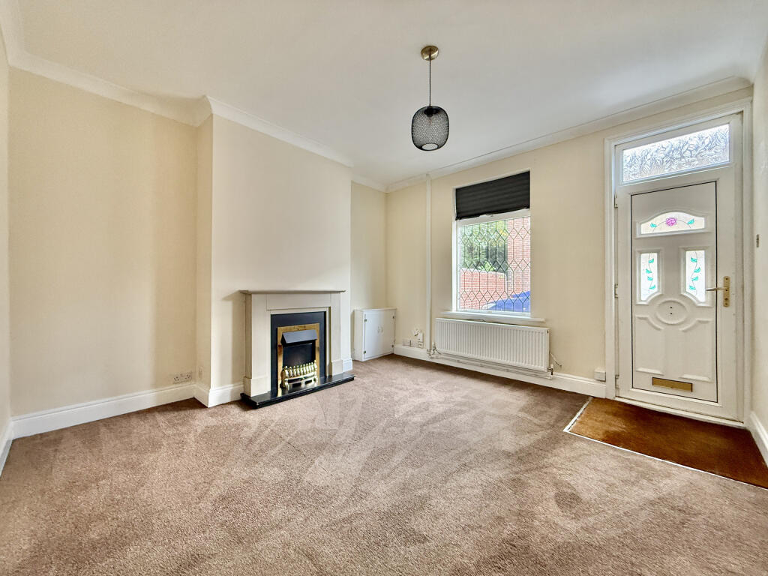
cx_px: 384
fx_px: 311
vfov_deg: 85.7
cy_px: 288
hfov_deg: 102.1
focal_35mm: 14
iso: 320
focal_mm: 2.22
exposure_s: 1/99
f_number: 2.2
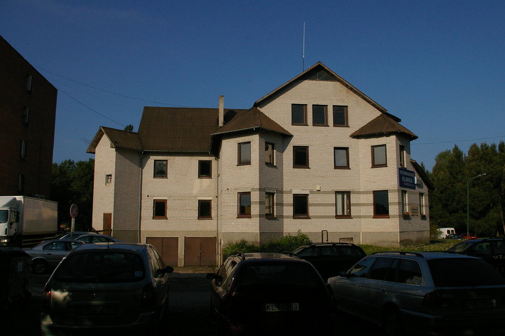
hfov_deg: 60.3
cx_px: 255
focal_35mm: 31
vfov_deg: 42.2
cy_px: 154
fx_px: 434
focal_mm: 18
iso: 800
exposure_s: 1/2000
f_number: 9.5
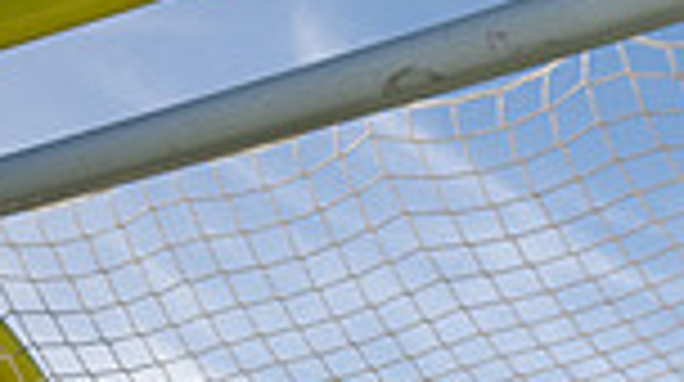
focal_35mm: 143
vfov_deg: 7.7
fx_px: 2590
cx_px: 81
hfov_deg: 14.9
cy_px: 989
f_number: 8
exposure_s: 1/250
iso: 100
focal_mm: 46
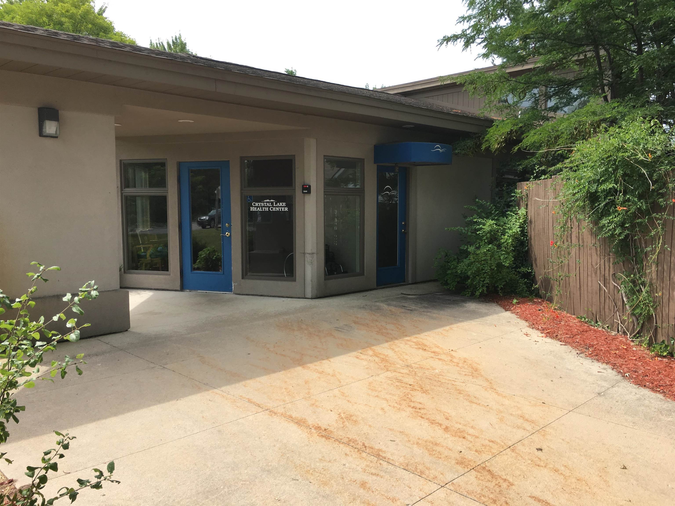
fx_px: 565
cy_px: 253
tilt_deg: -3.8
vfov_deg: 48.2
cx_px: 338
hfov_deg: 61.7
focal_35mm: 29
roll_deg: -0.4
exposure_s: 1/553
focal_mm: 4.15
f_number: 2.2
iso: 25
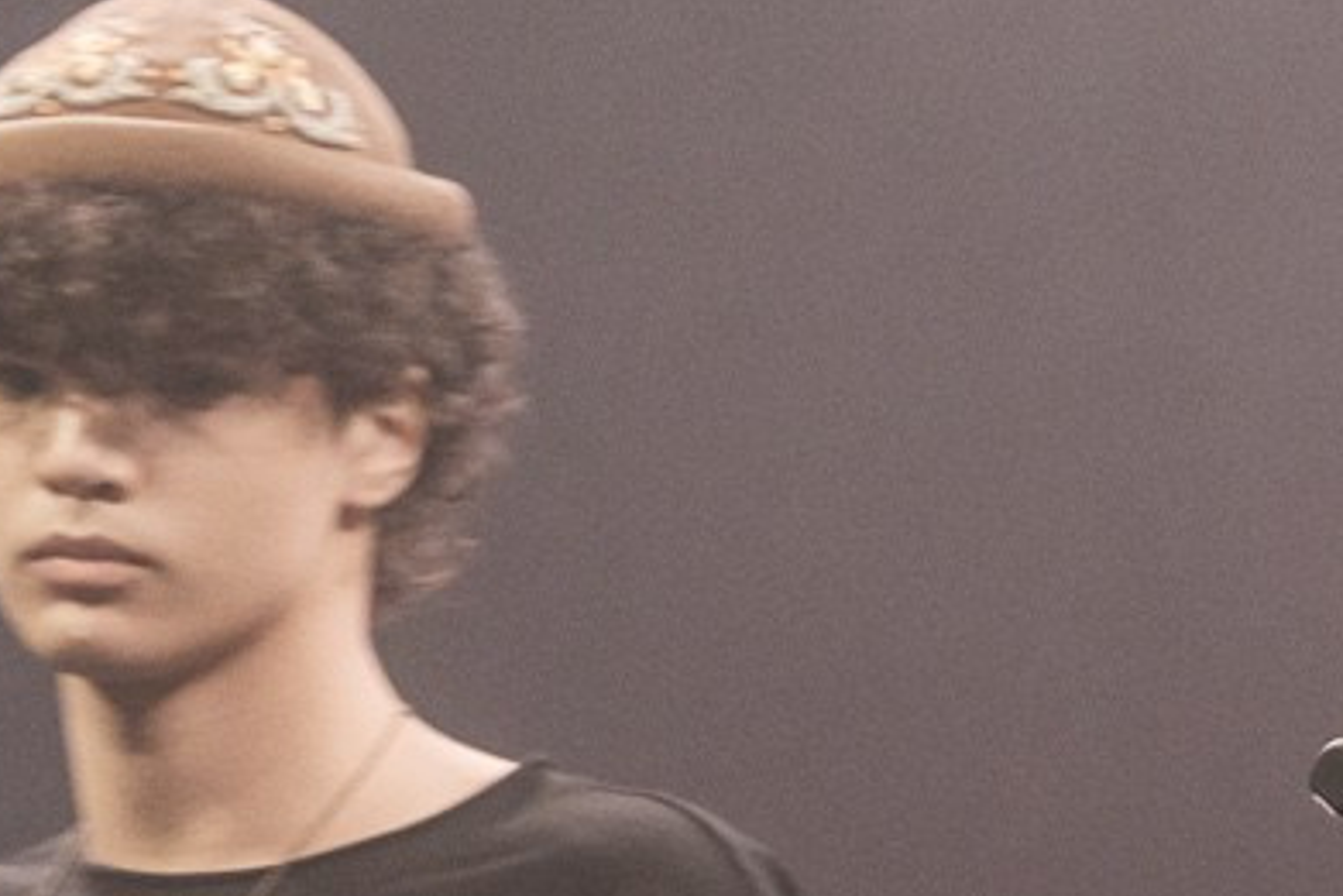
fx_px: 18024
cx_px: 1905
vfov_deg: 2.8
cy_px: 173
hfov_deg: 4.2
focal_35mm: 483
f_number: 3.6
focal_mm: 55
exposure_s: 1/80
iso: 1600
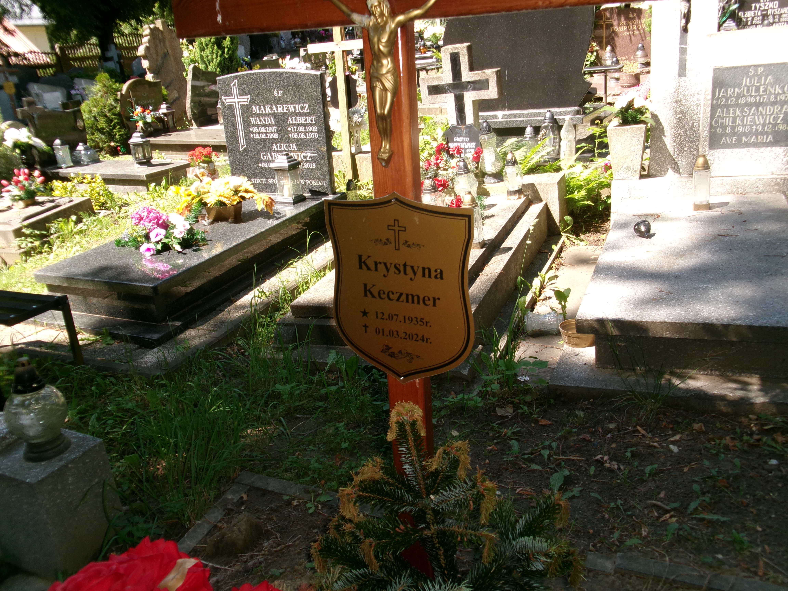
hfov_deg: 63.4
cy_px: 296
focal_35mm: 28
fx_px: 637
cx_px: 394
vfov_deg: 49.7
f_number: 3.9
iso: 100
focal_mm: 5.1
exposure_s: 1/200
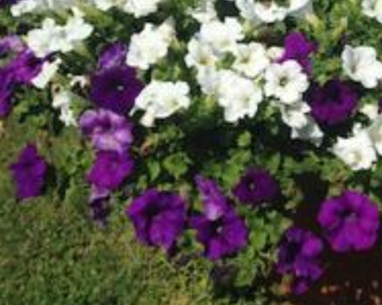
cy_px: 87
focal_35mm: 92
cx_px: 362
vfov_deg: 16.6
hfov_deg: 20.3
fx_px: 1039
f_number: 2.4
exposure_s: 1/3195
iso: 50
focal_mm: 4.12
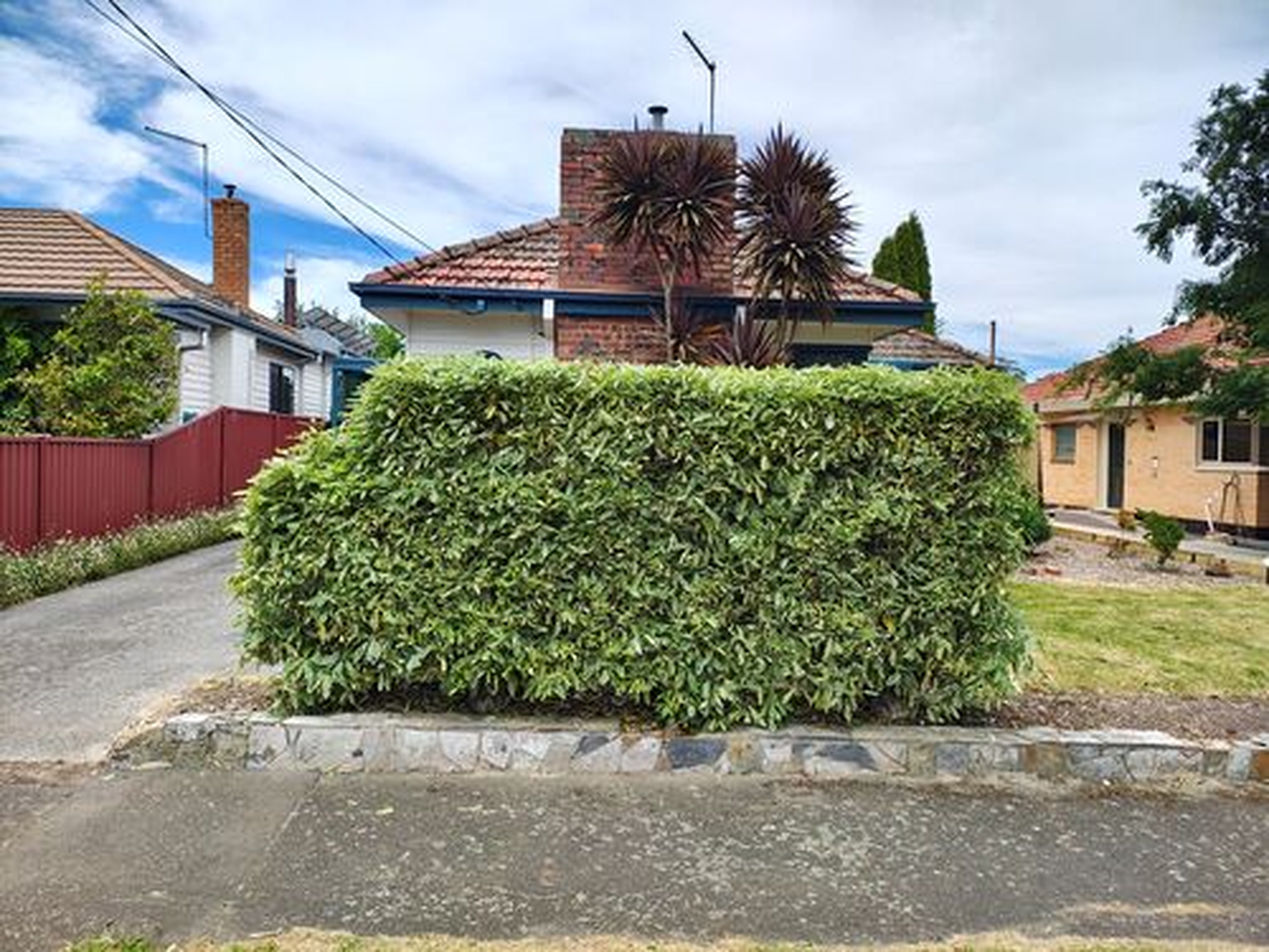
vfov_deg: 54.9
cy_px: 476
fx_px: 916
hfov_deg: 69.4
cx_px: 634
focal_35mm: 25
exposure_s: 1/520
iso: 100
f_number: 1.4
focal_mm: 5.89
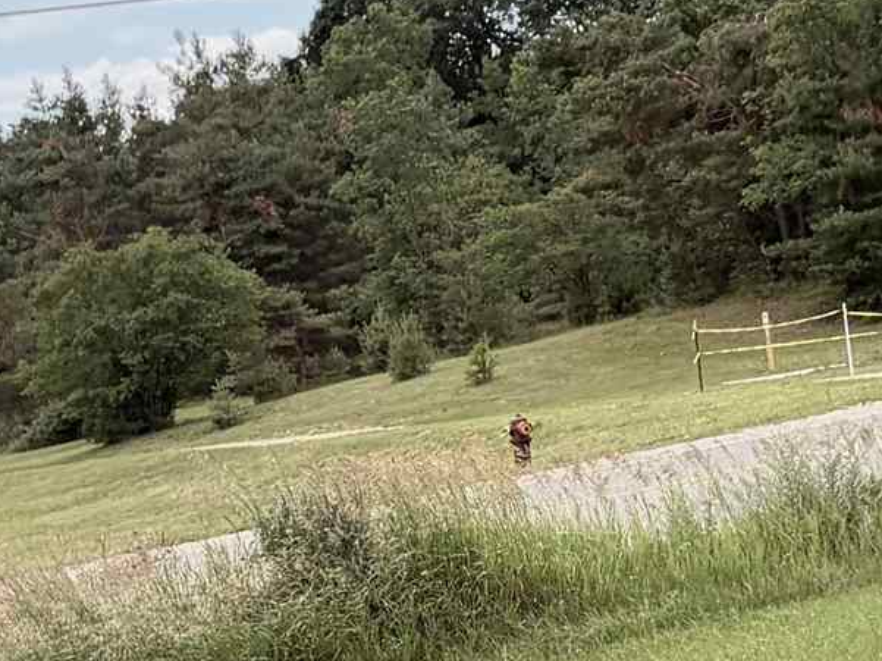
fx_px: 3387
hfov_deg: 14.8
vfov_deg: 11.1
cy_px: 320
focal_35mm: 133
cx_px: 578
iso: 64
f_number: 1.6
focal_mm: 5.96
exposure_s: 1/1751
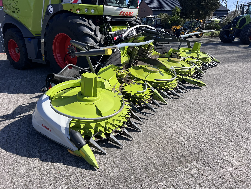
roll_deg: +1.6
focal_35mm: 26
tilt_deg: -18.4
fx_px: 189
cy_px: 94
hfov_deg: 67.3
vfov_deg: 53.1
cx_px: 126
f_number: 1.5
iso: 50
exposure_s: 1/3077
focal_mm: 5.7
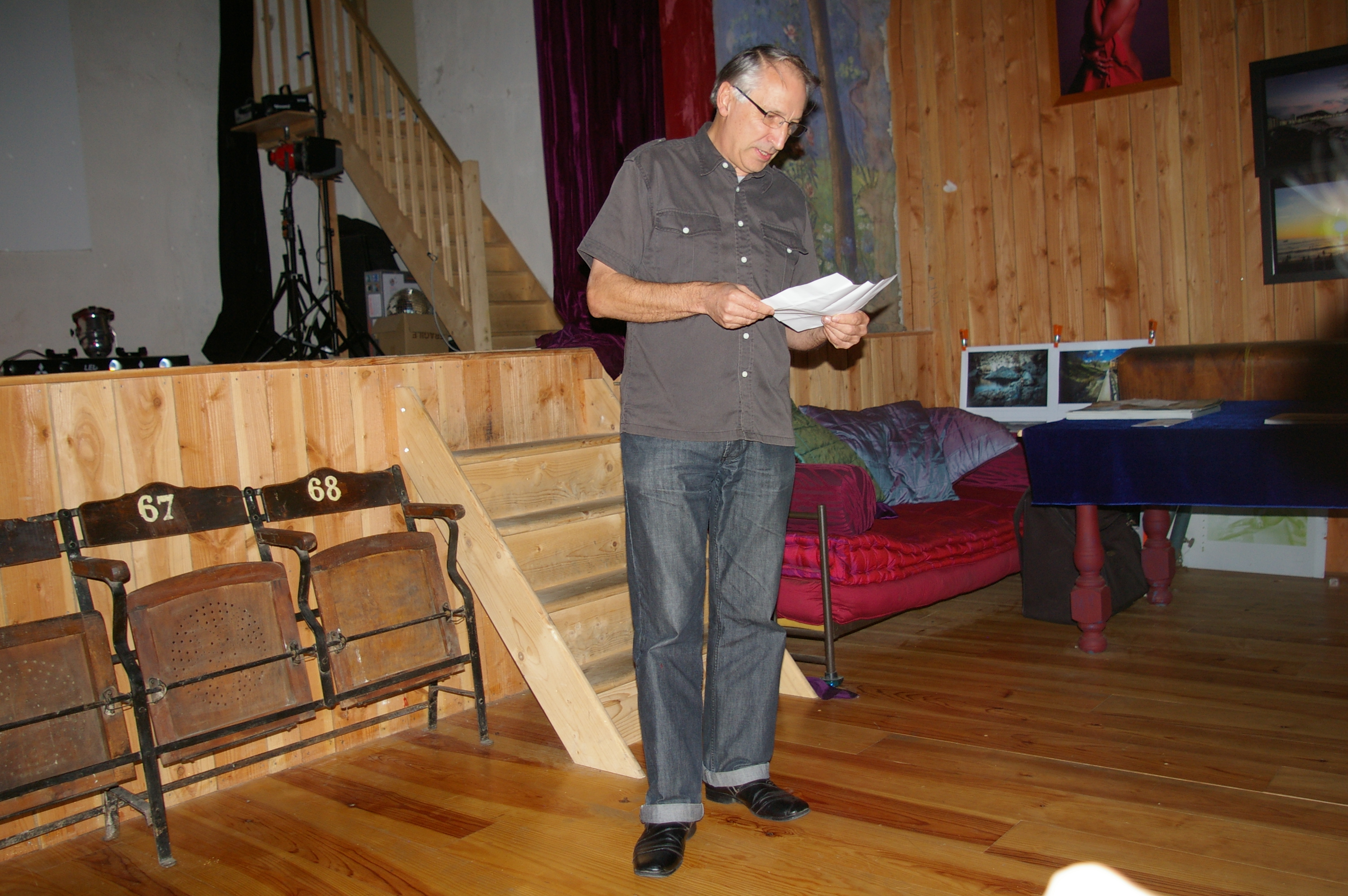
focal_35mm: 32
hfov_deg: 59.5
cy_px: 448
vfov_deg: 41.6
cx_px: 674
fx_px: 1178
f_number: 4
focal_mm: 21
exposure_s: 1/125
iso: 400
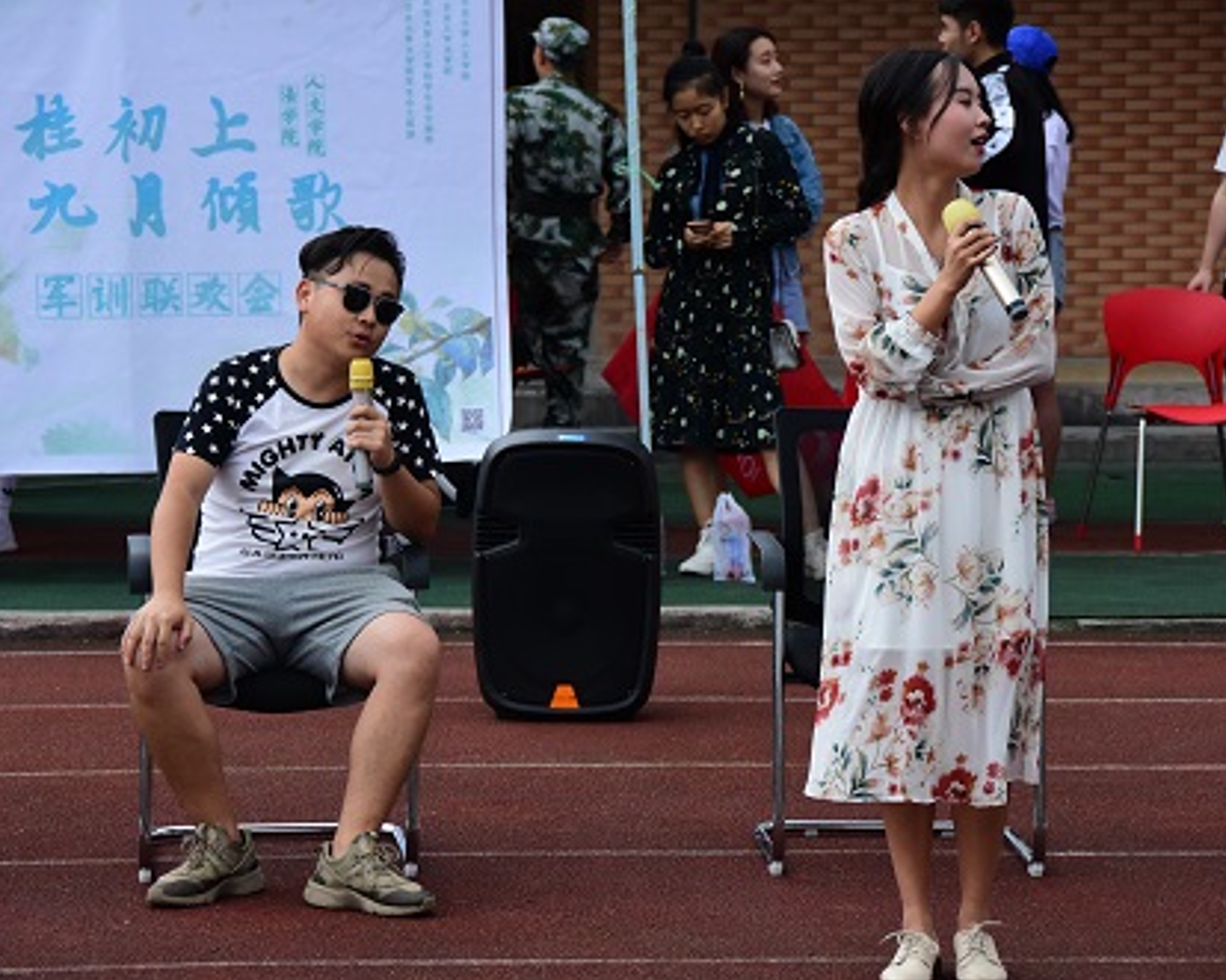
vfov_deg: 9.6
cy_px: 490
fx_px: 5861
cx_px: 619
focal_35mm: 162
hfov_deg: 11.9
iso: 1250
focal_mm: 95
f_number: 5.6
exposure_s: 1/320
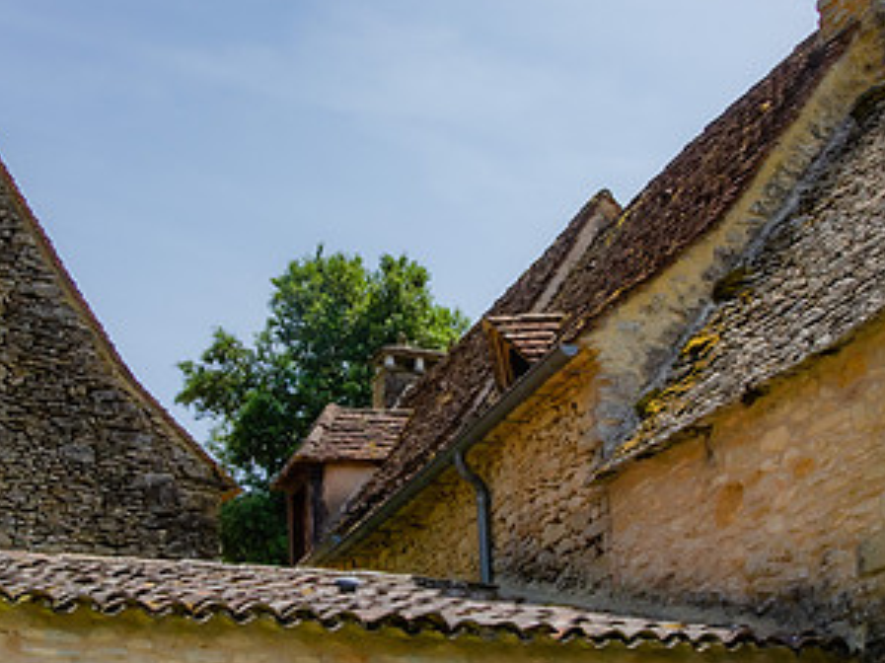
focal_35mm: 67
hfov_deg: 29.0
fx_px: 1712
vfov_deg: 21.9
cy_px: 388
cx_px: 394
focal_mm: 24
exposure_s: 1/400
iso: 500
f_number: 10
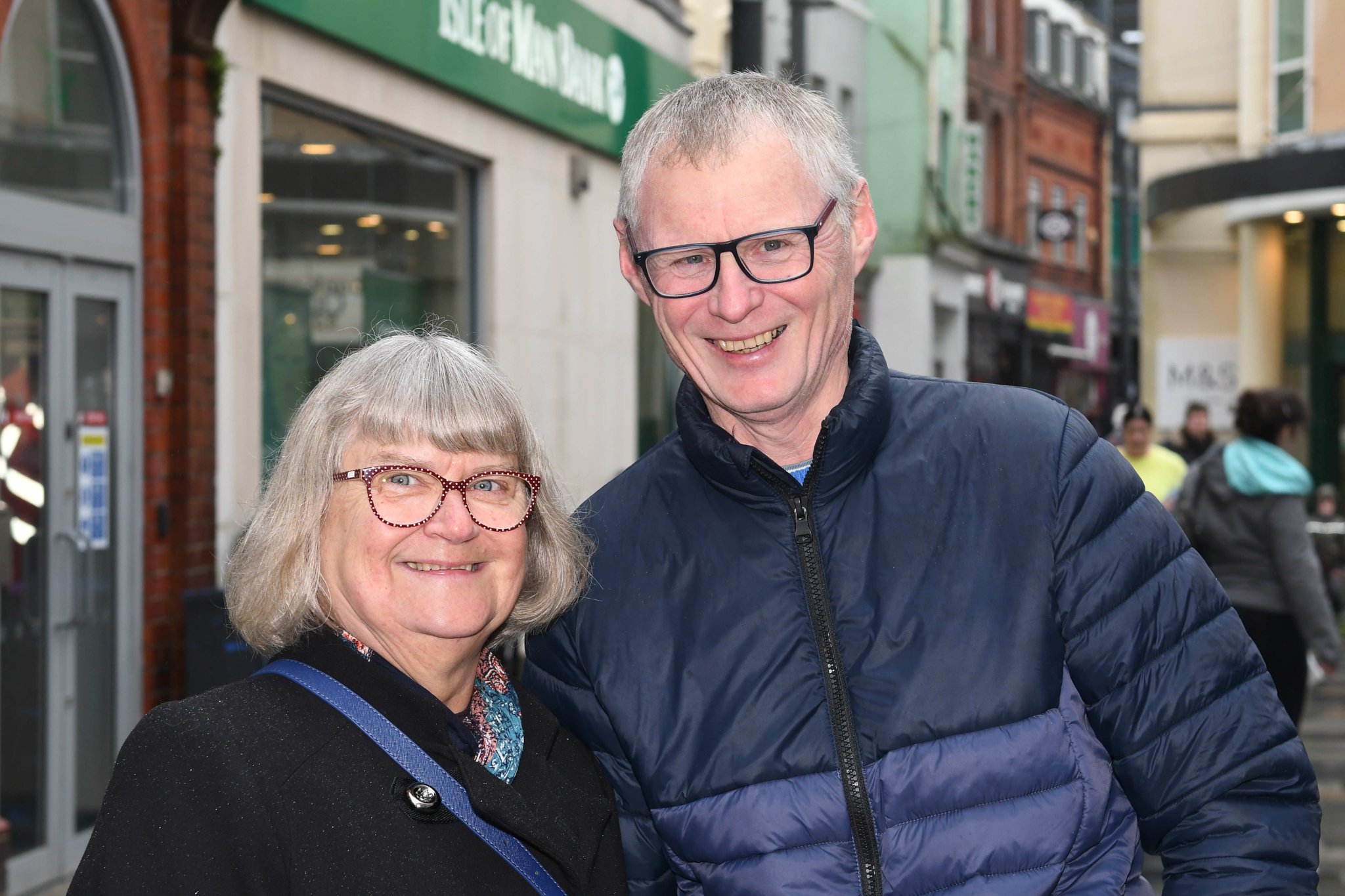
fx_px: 3082
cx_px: 672
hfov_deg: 24.6
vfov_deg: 16.6
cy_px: 448
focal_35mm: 82
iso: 800
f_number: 5.6
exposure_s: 1/320
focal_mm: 55
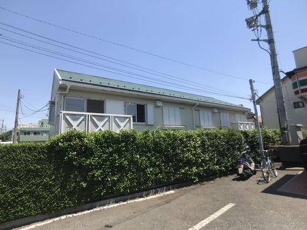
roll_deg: +2.6
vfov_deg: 49.7
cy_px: 115
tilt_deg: +8.4
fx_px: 248
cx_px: 154
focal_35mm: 28
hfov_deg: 63.4
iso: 20
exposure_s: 1/1880
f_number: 1.8
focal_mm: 3.99
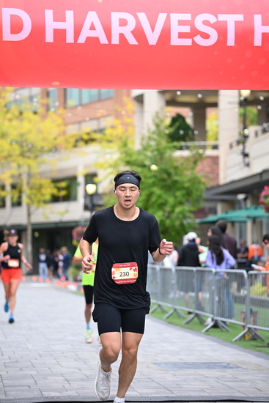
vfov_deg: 19.5
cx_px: 134
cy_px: 202
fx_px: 1176
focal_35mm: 105
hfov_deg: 13.0
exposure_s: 1/1600
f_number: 2.8
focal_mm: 105
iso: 640
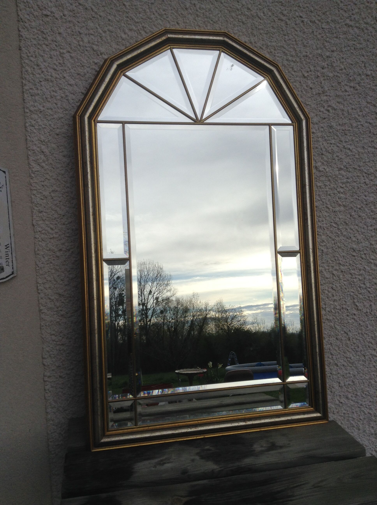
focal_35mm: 33
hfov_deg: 42.8
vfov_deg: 55.4
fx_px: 480
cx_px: 188
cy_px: 252
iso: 25
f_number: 2.4
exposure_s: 1/2070
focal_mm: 3.3
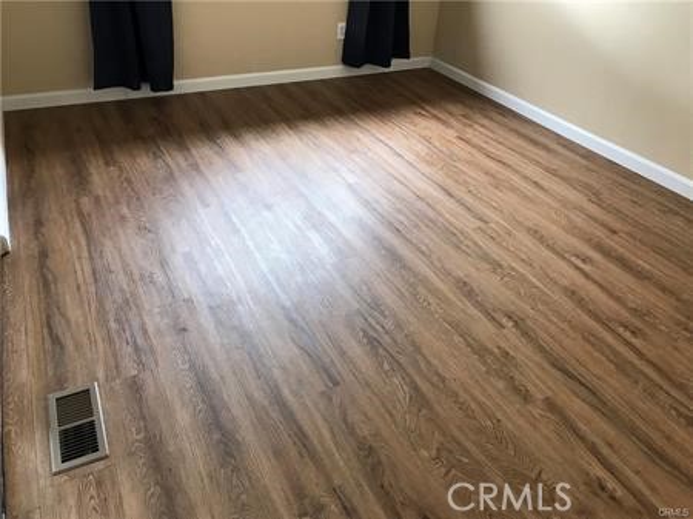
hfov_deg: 63.5
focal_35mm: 28
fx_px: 560
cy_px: 260
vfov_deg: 49.7
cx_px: 346
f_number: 1.8
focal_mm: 3.99
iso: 40
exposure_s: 1/30
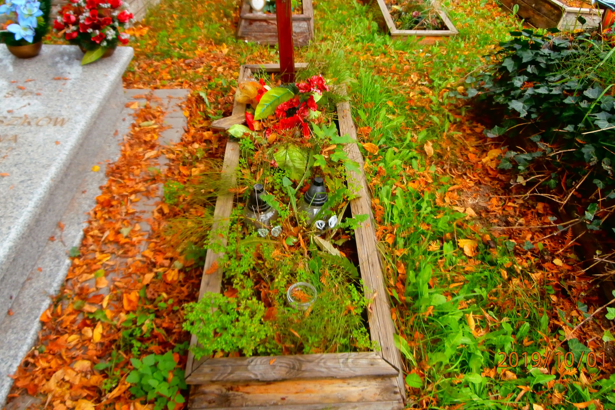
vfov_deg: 43.2
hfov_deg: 61.9
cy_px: 149
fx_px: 512
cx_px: 294
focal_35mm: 30
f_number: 3.2
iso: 100
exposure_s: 1/160
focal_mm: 4.43
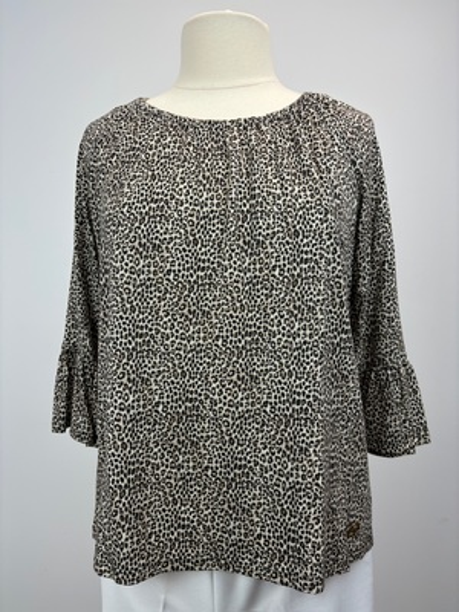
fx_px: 460
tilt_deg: -3.8
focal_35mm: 26
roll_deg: +0.3
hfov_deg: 53.1
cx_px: 230
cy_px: 306
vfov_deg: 67.3
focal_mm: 5.96
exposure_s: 1/292
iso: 50
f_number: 1.6
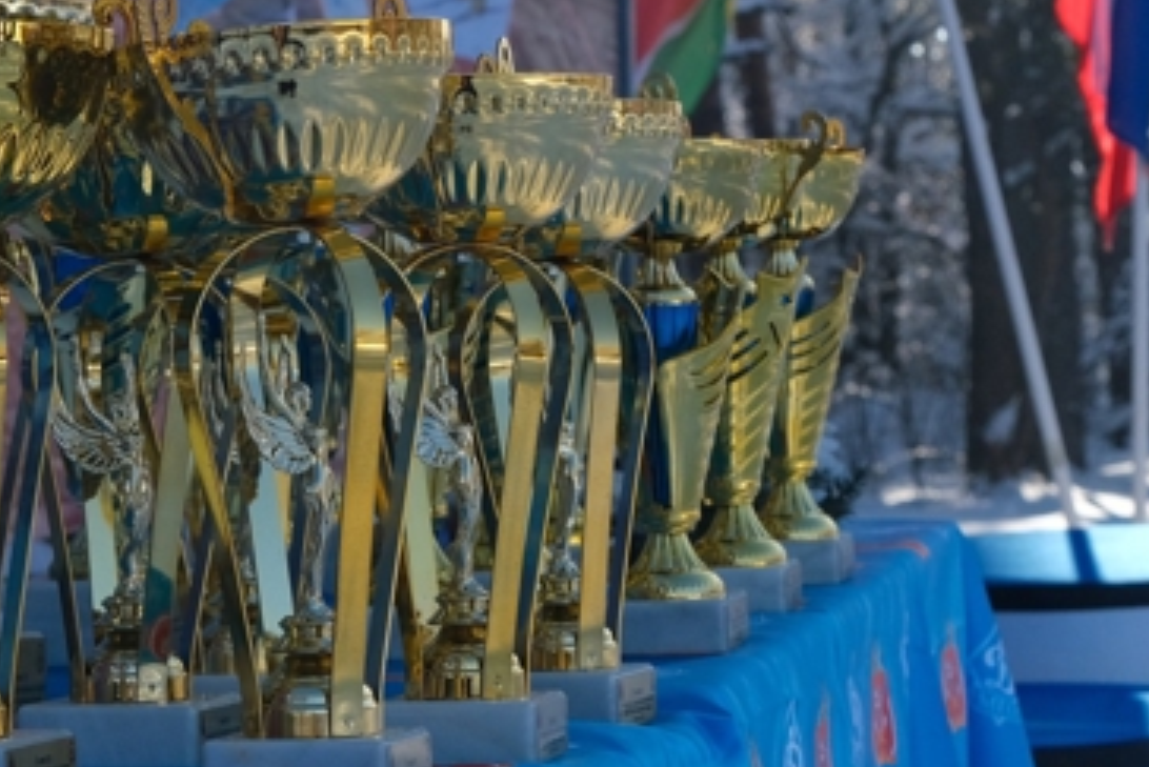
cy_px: 328
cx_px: 489
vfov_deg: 13.6
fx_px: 3225
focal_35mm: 101
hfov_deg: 20.2
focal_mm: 32.5
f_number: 5.6
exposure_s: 1/2000
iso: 640
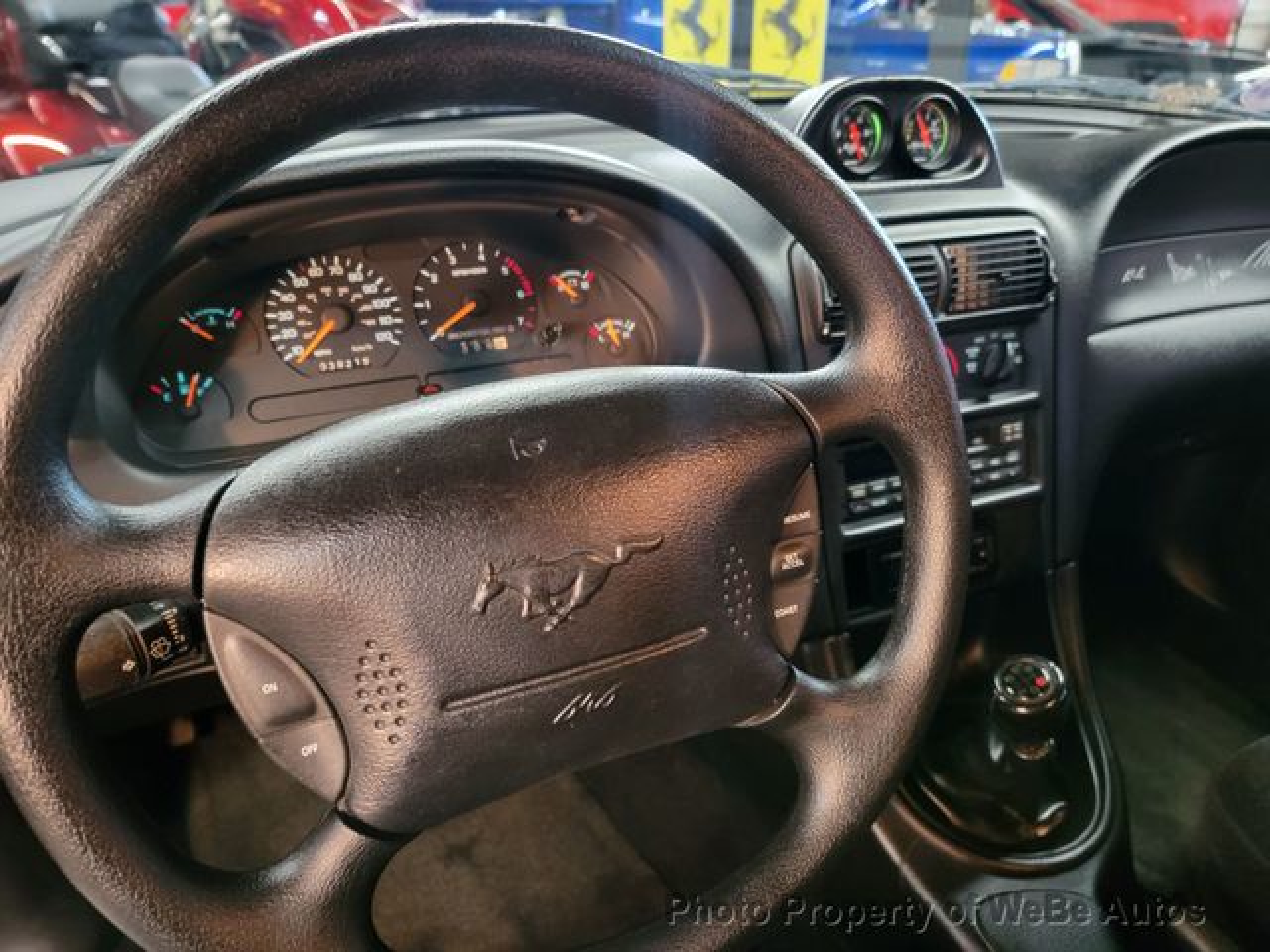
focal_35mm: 24
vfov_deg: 56.8
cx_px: 635
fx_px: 881
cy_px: 476
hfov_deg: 71.6
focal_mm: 6.7
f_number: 1.8
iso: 1000
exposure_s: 1/24
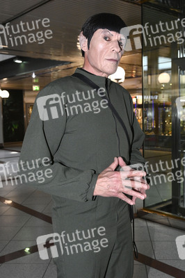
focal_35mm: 31
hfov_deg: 42.3
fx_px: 239
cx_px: 92
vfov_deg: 60.3
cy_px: 139
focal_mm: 31
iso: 3200
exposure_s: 1/250
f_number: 5.6
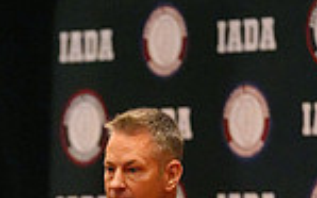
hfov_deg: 4.0
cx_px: 81
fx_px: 4534
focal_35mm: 525
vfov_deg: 2.5
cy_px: 422
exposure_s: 1/250
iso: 12800
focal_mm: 171
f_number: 4
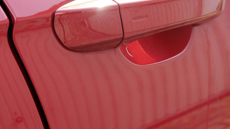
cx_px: 147
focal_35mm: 89
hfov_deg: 23.9
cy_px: 6
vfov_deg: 13.4
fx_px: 543
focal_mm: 22
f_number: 4.2
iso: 200
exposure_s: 1/200
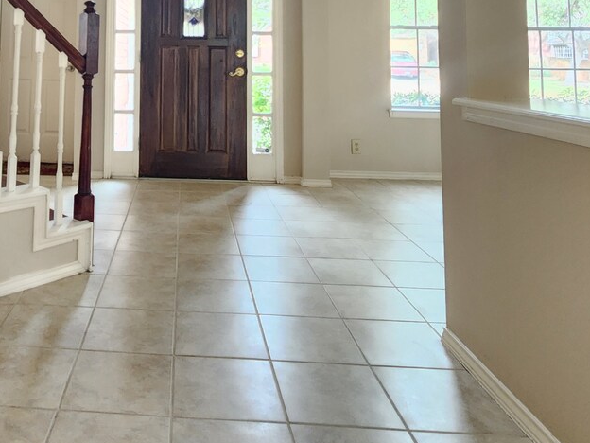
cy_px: 7
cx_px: 149
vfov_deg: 41.2
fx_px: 511
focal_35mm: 30
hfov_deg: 57.0
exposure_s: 1/60
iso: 320
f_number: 2.2
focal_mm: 2.2
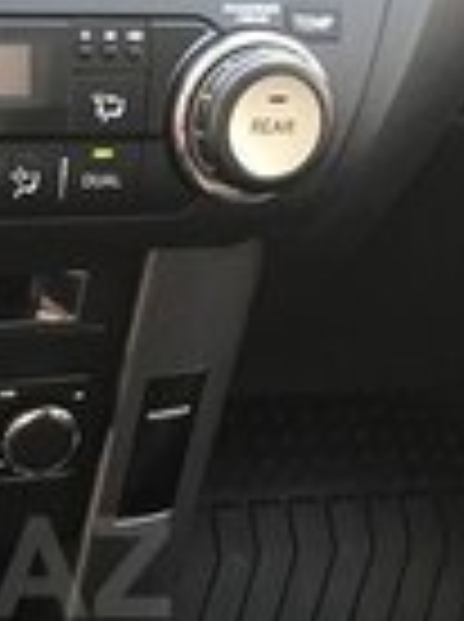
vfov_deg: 19.1
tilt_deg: -48.0
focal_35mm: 101
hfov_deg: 13.9
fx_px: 1811
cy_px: 567
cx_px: -176
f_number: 1.8
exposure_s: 1/30
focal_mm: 3.99
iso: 25
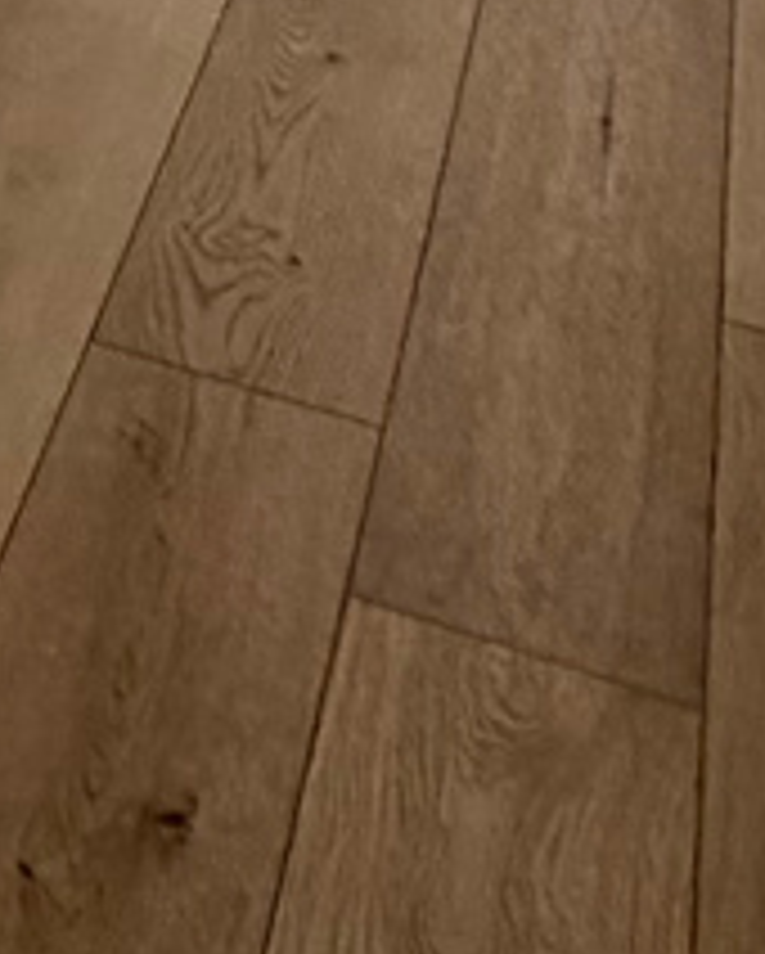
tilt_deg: -6.6
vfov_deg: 15.1
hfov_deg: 13.0
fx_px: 2798
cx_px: -886
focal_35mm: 99
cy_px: -1044
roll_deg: +2.1
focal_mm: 2.22
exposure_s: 1/120
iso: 160
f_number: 2.2
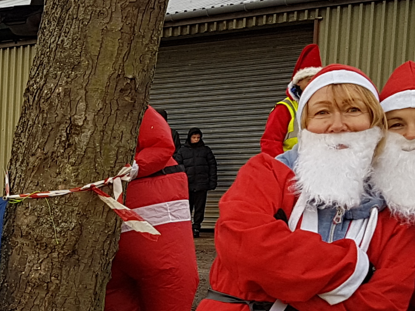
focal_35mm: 108
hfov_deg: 17.4
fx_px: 1295
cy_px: 310
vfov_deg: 13.5
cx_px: -83
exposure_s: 1/196
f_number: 1.7
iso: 40
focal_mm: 4.2
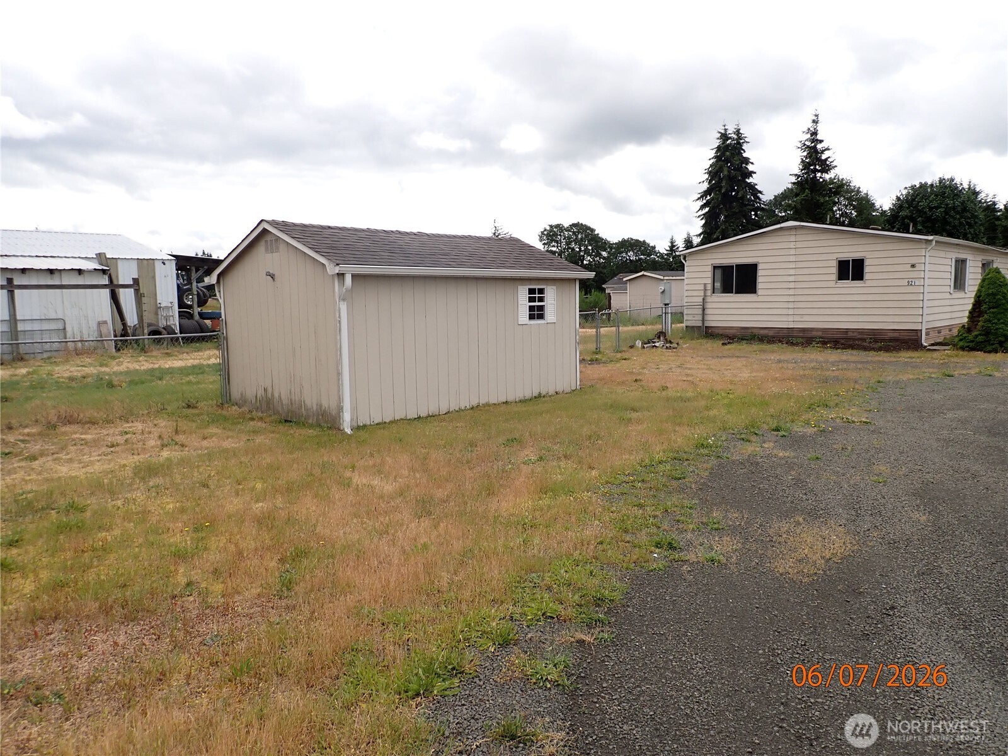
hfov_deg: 69.4
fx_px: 728
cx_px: 504
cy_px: 378
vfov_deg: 54.9
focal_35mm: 25
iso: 100
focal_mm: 4.5
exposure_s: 1/160
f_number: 8
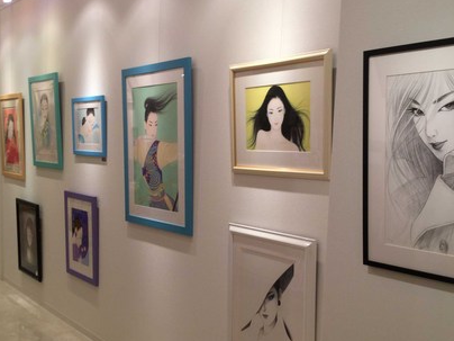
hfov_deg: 44.8
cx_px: 240
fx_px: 551
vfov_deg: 34.2
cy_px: 208
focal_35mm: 42
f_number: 2.4
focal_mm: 3.3
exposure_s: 1/30
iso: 25
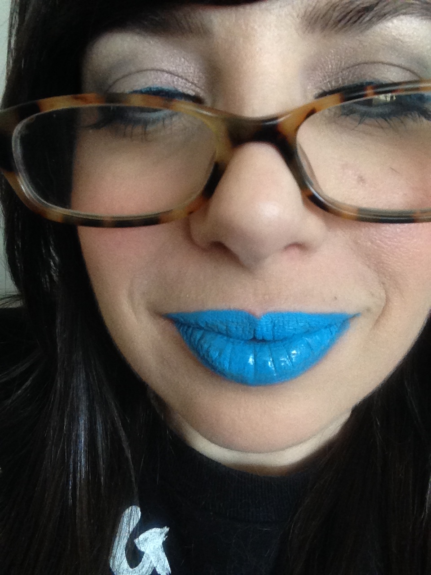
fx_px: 581
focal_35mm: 35
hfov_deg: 40.7
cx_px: 216
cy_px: 288
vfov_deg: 52.6
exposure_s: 1/30
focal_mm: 2.18
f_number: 2.4
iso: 160
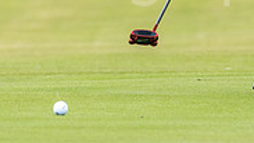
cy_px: -94
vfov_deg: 0.8
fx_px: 10084
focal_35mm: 1497
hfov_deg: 1.4
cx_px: 146
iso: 200
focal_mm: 300
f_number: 5
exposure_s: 1/1250
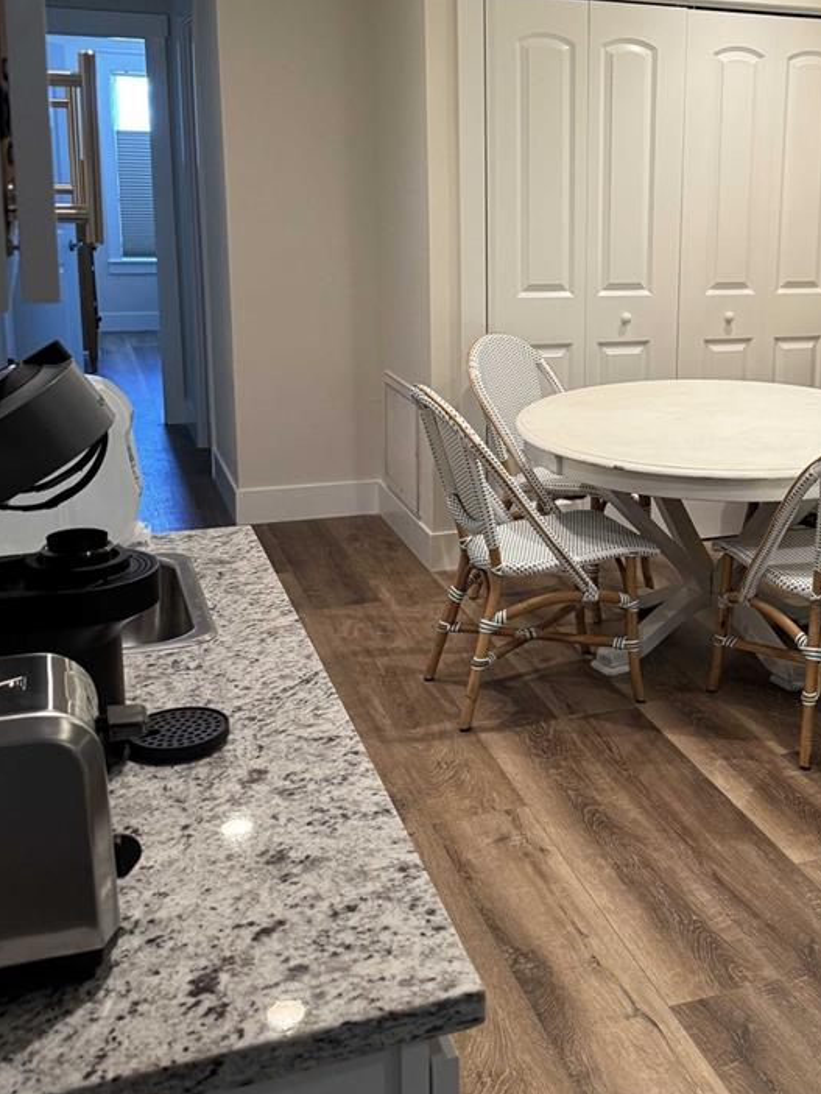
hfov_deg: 34.2
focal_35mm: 41
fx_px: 1296
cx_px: 647
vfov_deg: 45.4
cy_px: 422
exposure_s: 1/60
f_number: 1.78
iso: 250
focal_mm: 6.76
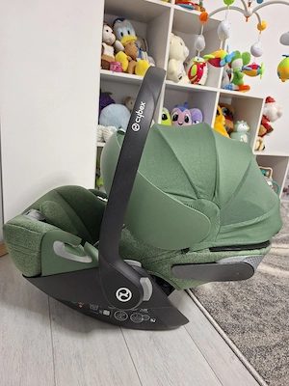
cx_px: 144
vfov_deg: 73.9
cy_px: 193
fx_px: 256
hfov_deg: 58.9
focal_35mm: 23
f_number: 1.8
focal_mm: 5.54
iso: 320
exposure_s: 1/33
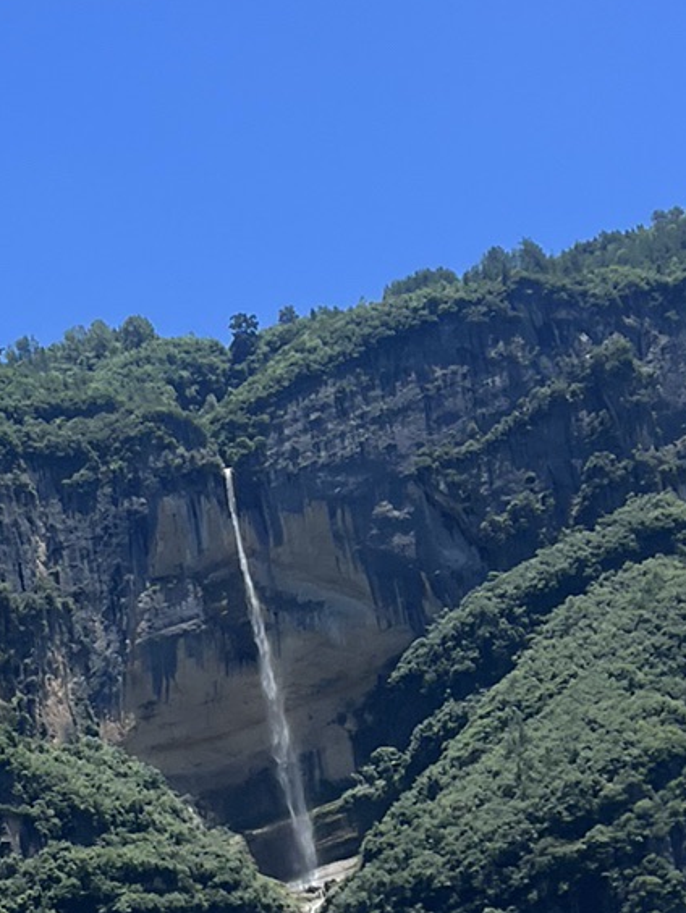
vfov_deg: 20.9
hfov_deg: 15.9
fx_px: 2430
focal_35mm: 92
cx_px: 58
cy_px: 816
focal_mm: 5.1
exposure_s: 1/2755
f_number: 1.6
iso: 50
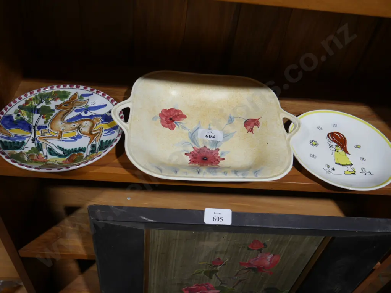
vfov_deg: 44.2
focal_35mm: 32
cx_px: 196
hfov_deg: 56.8
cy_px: 146
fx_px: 361
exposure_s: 1/60
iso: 250
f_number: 3.6
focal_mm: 16
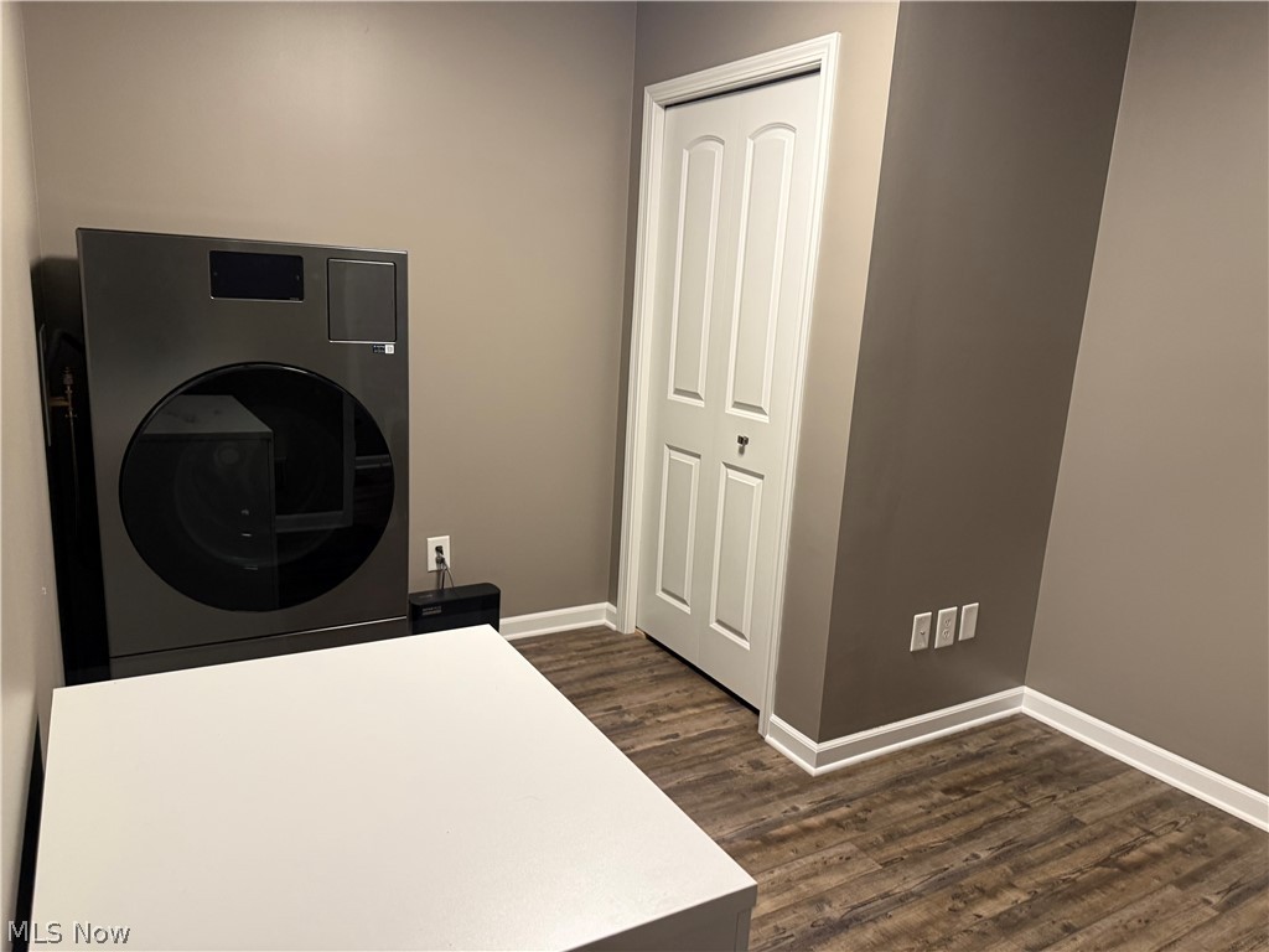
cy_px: 476
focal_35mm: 24
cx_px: 634
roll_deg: -4.1
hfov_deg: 71.6
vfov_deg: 56.8
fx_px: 880
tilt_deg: -13.8
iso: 320
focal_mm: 6.76
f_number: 1.78
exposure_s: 1/60
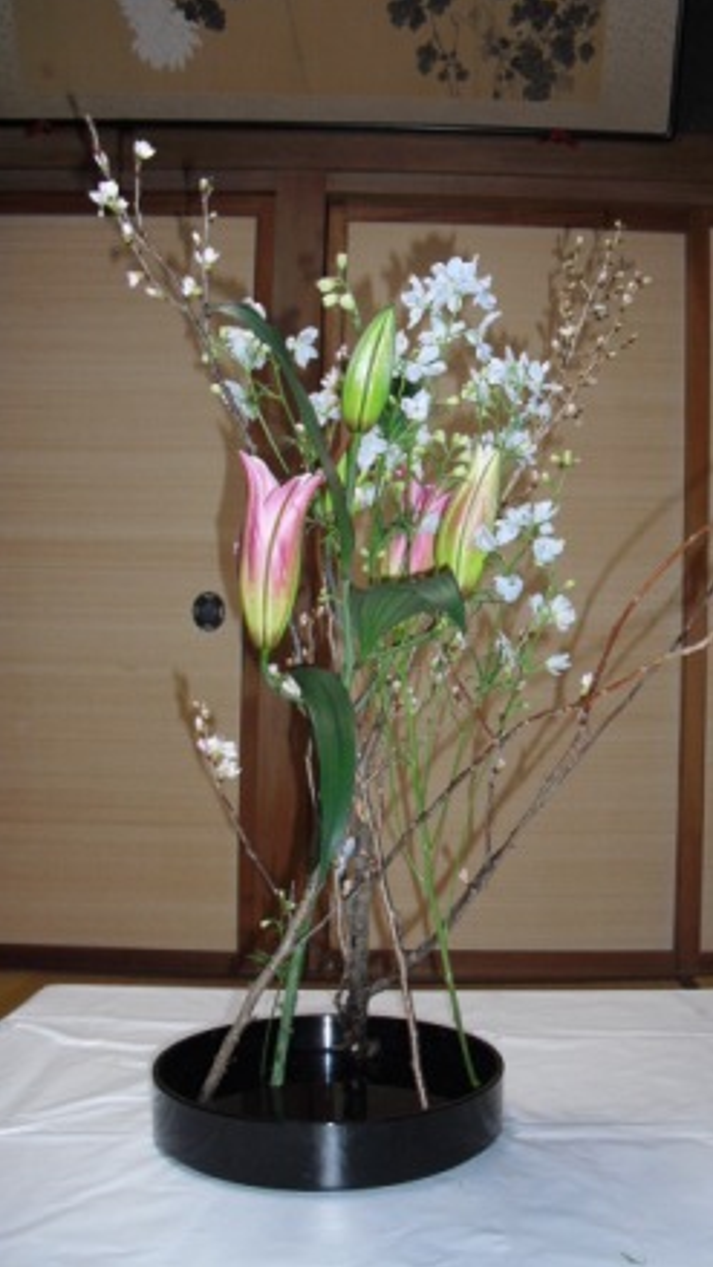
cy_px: 626
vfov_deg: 50.5
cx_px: 482
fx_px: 1344
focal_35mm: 40
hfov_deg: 29.5
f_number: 3.1
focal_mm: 6.3
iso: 200
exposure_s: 1/60
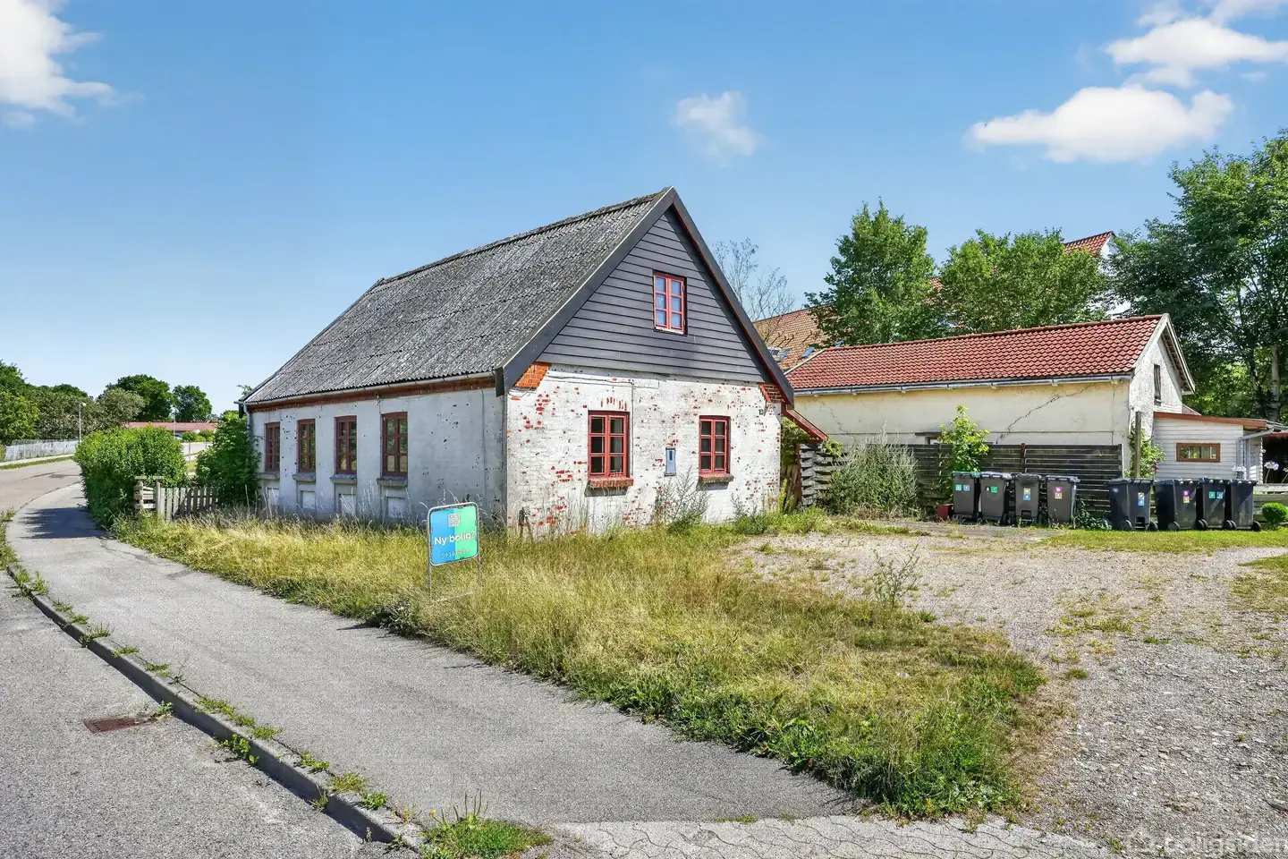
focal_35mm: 21
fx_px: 751
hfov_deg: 81.2
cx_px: 644
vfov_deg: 59.5
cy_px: 430
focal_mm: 21
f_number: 7.1
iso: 400
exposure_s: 1/200
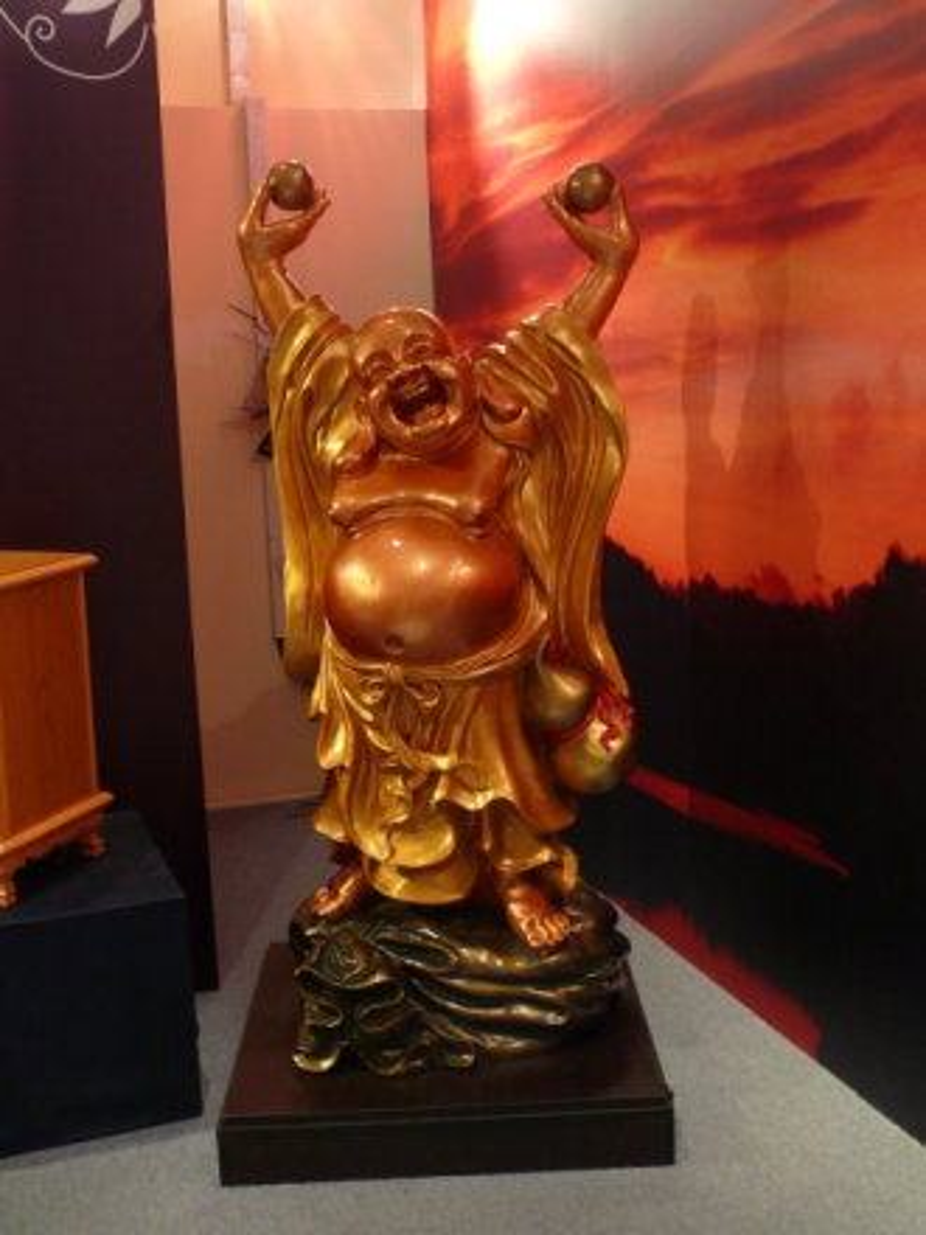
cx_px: 463
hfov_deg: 34.3
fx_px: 1498
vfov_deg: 44.8
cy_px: 618
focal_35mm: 42
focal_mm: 8.9
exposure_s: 1/3.2
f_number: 2.8
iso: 200
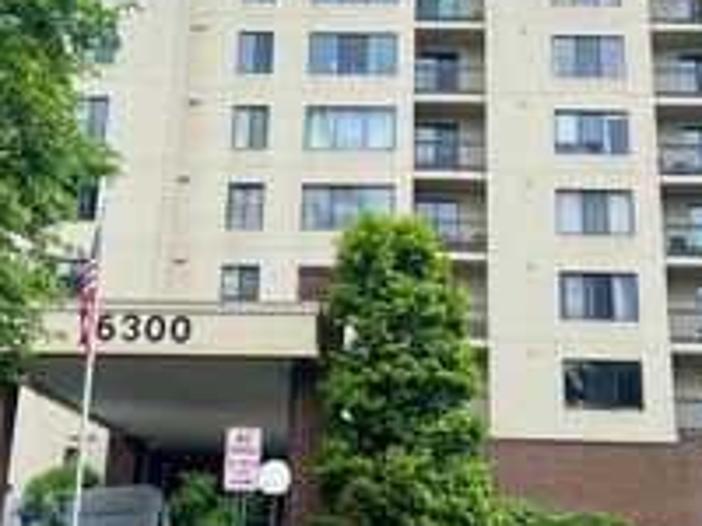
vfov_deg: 22.0
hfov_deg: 29.8
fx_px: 1318
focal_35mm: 65
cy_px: 47
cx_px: 393
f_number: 1.5
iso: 50
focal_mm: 5.7
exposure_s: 1/1597
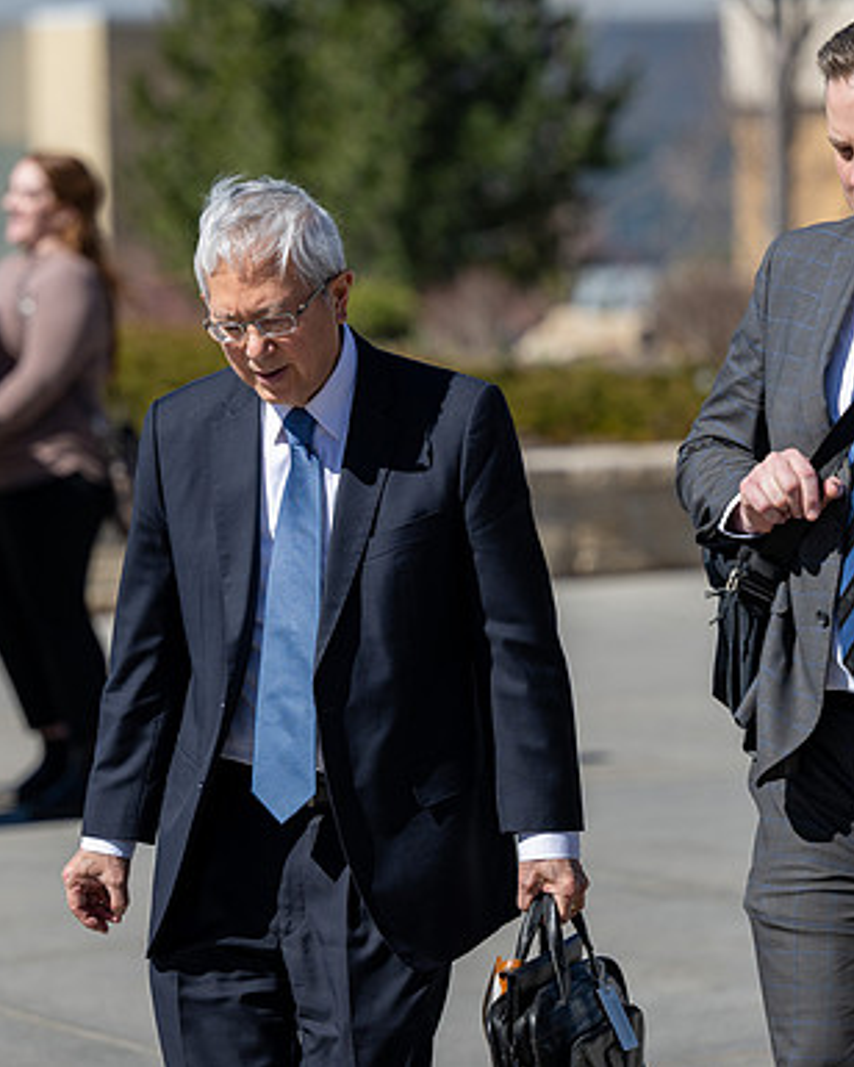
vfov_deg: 10.5
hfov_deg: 8.4
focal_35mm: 184
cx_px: 399
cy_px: 534
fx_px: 5813
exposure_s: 1/3200
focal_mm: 130
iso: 100
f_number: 2.8
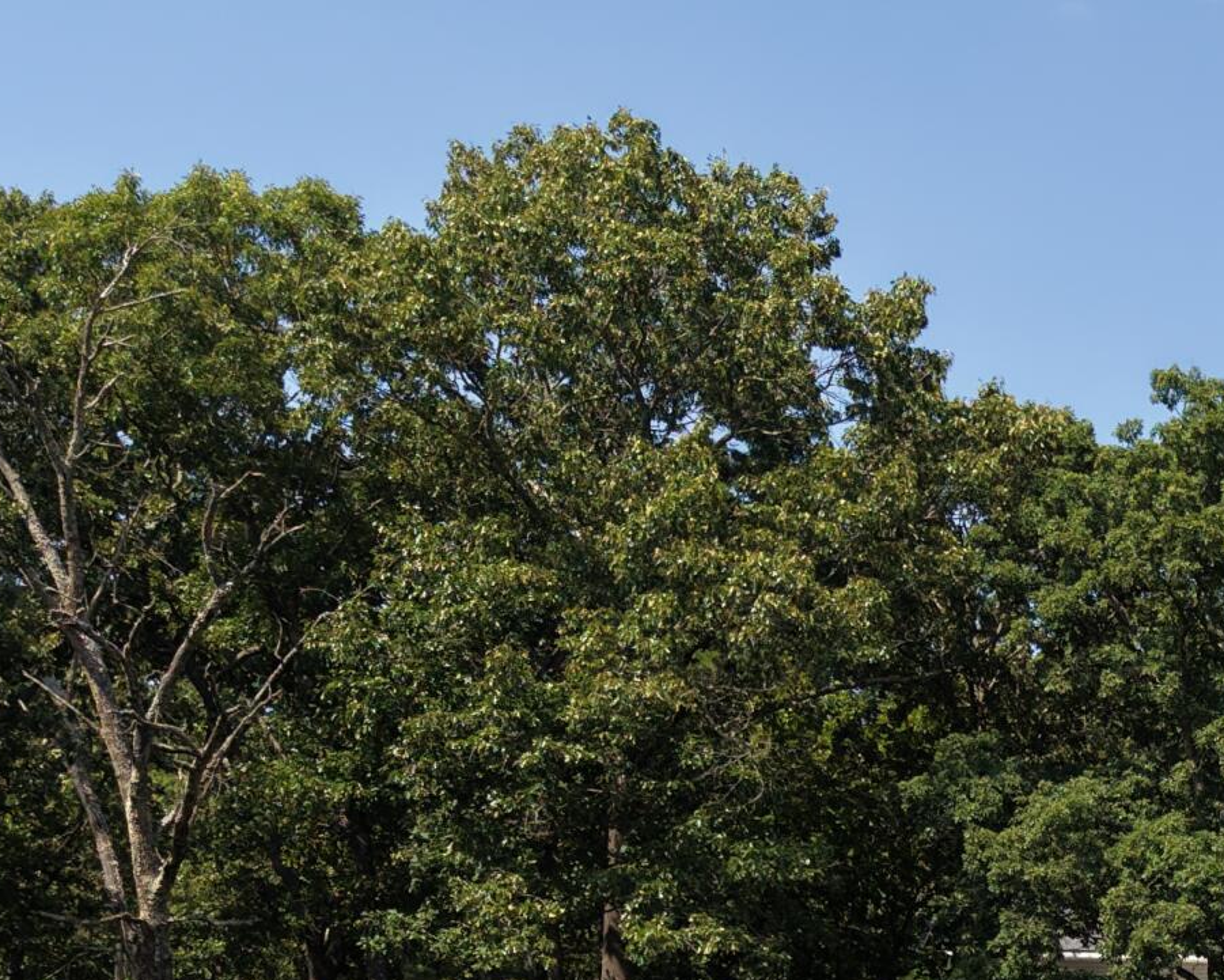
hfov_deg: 21.1
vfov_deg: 18.7
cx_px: 1777
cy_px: 1136
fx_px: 2826
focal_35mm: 78
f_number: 1.8
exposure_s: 1/3000
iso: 160
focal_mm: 8.67
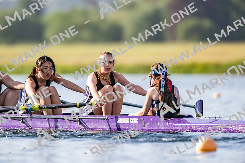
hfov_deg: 3.4
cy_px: 82
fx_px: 4084
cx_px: 122
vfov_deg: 2.3
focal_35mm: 600
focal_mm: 600
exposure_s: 1/2500
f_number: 5.6
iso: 800
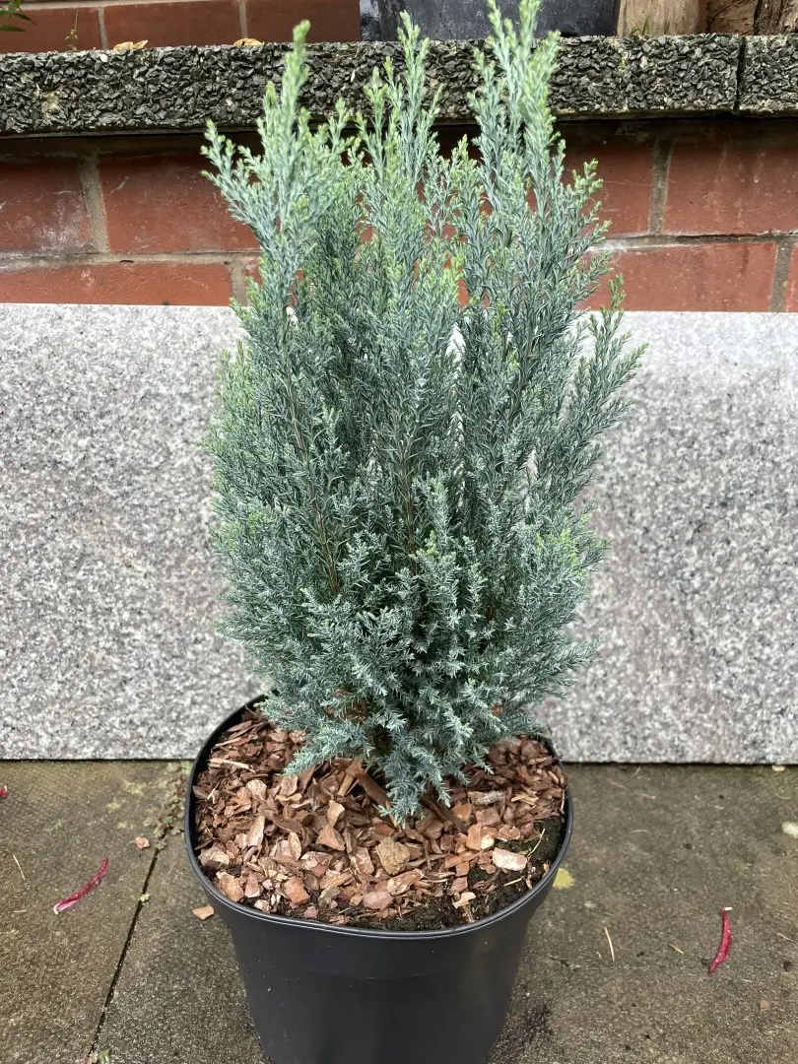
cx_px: 399
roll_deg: +0.1
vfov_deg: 67.3
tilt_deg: -21.6
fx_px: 799
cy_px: 532
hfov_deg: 53.1
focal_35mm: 26
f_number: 1.6
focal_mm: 4.2
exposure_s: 1/121
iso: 50
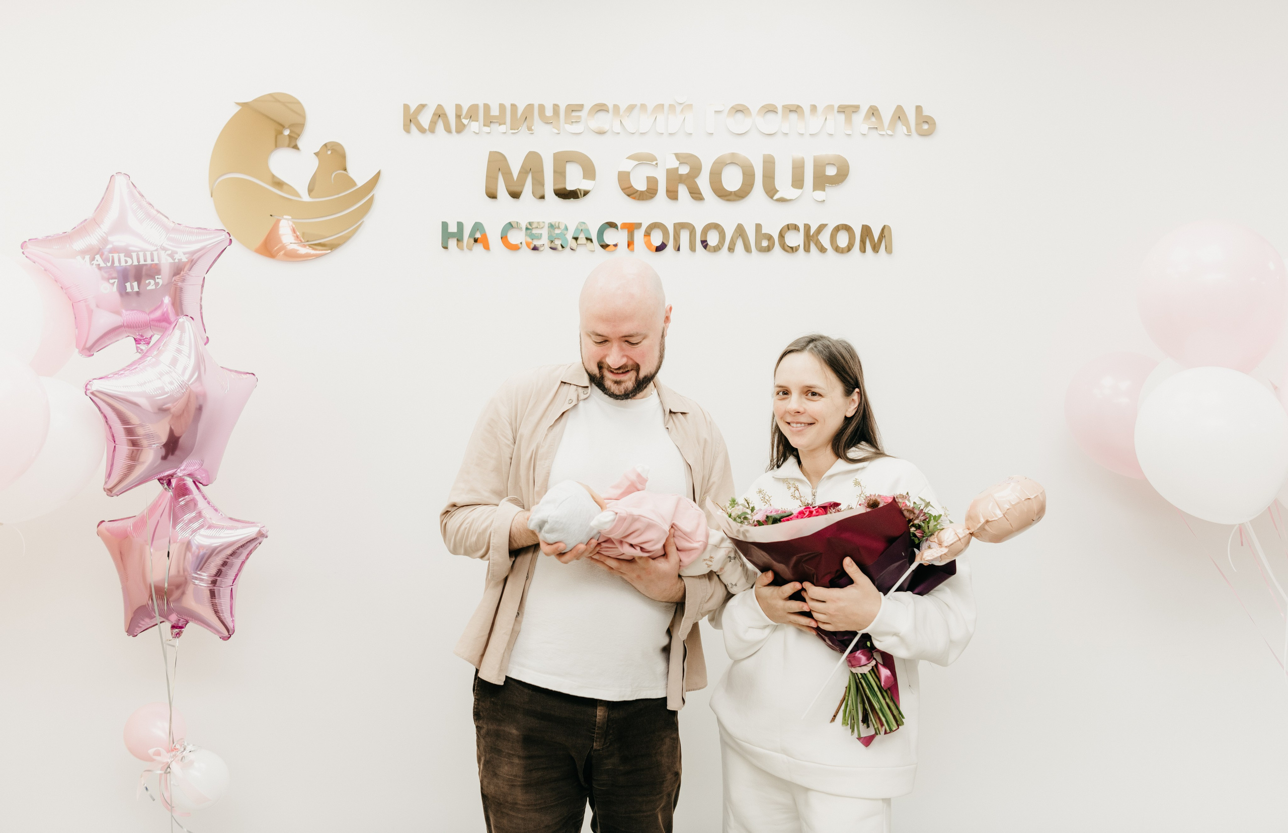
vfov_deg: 39.1
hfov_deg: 57.6
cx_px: 658
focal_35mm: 33
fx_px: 1171
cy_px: 394
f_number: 4
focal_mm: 32
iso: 250
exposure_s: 1/160
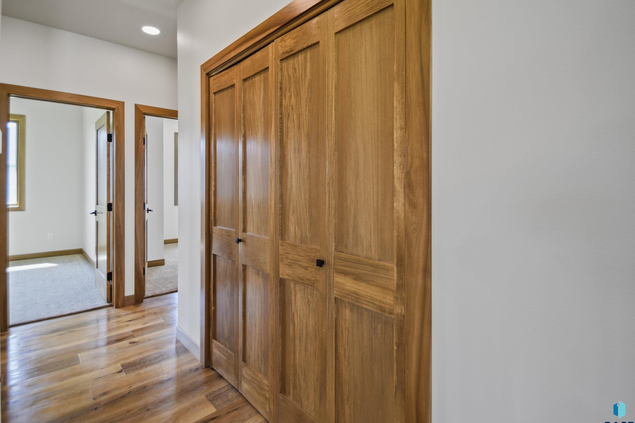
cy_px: 207
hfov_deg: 96.6
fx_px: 282
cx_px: 297
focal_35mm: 16
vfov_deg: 73.7
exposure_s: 1/15
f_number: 4
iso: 100
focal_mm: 10
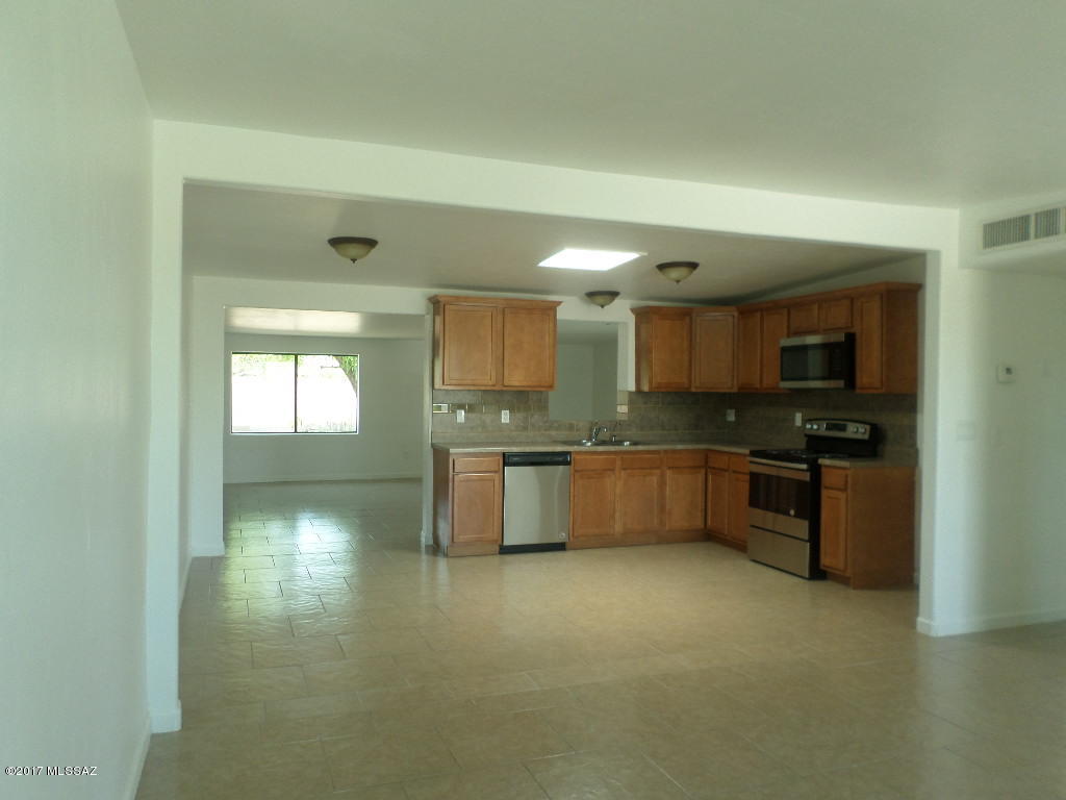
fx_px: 770
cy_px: 400
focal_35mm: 25
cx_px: 533
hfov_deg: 69.4
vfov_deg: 54.9
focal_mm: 4.5
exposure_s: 1/45
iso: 80
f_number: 2.5
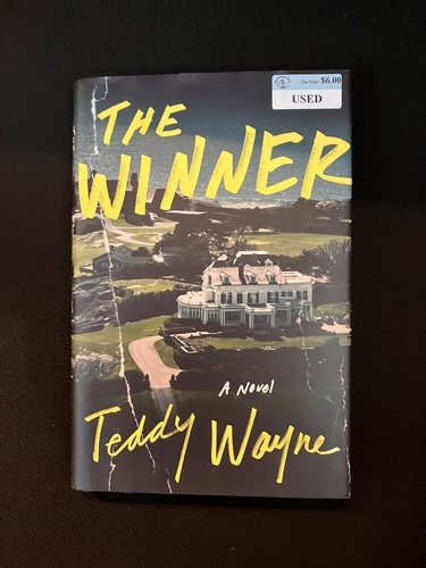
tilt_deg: -86.9
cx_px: 213
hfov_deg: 49.7
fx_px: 459
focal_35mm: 28
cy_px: 284
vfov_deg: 63.4
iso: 640
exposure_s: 1/30
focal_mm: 3.99
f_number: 1.8
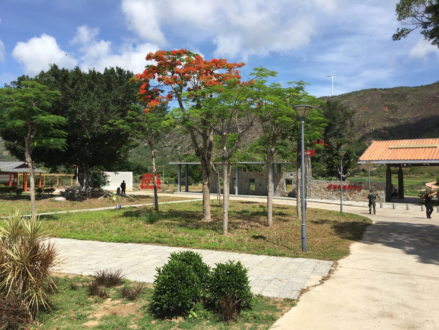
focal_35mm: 29
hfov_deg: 61.7
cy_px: 165
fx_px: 368
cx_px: 220
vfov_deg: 48.2
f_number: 2.2
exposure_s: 1/1603
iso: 25
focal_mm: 4.15
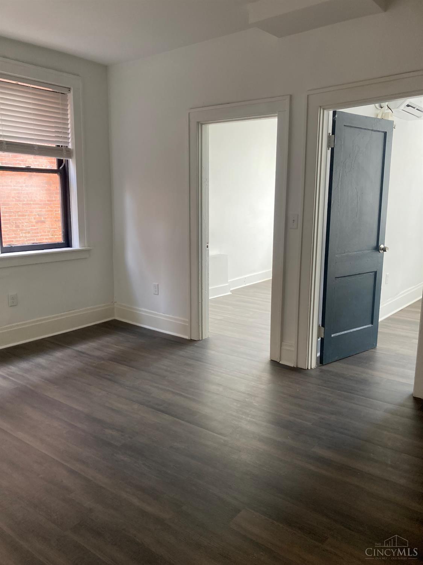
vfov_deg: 63.4
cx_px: 212
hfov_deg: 49.7
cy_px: 282
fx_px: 456
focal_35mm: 28
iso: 80
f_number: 1.8
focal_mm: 3.99
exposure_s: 1/60
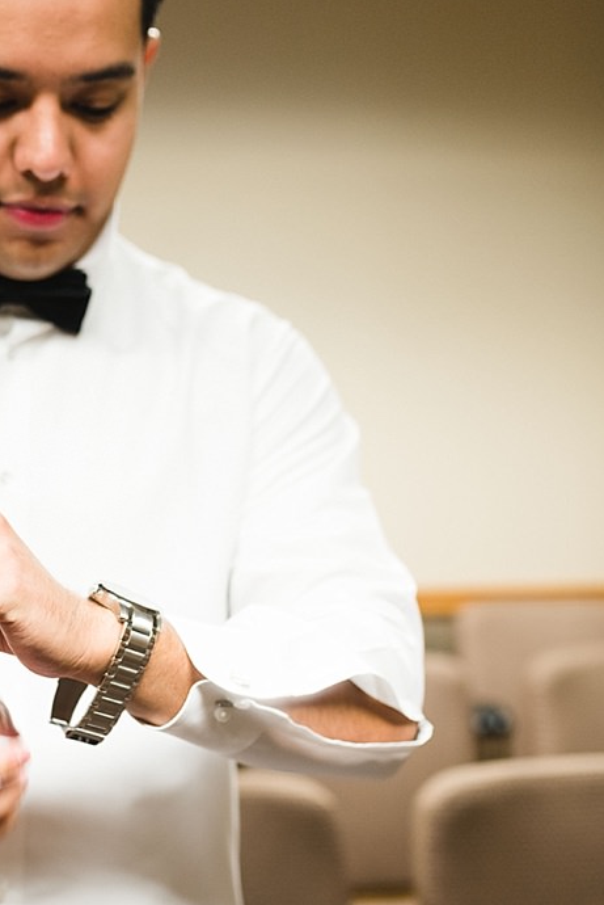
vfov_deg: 34.7
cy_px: 603
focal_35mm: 57
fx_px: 1432
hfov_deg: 23.5
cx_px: 134
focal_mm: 35
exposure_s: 1/100
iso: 800
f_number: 2.2
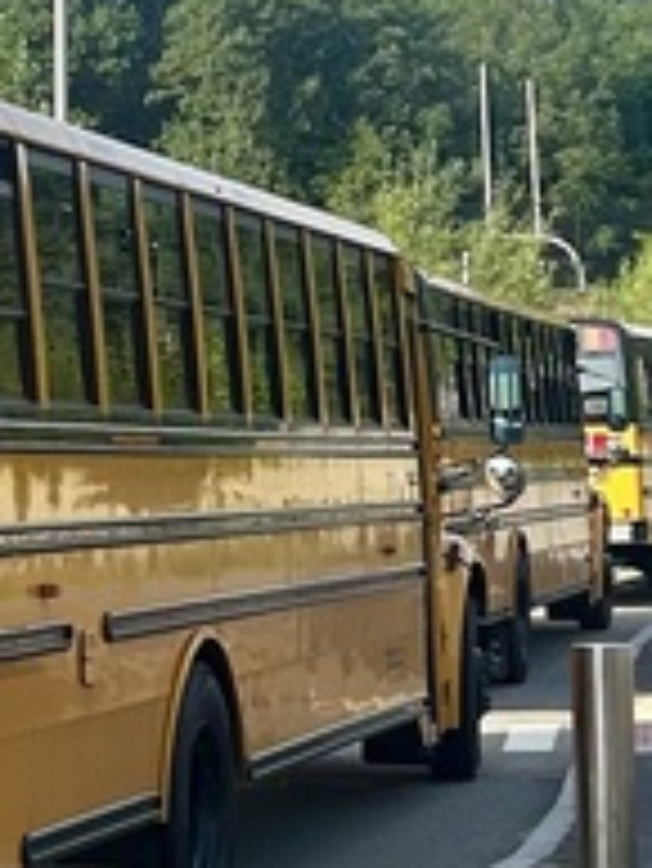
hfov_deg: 10.5
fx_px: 3462
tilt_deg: +2.0
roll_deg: -0.4
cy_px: 292
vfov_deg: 14.3
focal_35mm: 138
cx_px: -265
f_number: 1.5
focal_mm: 5.7
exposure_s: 1/3257
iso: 50
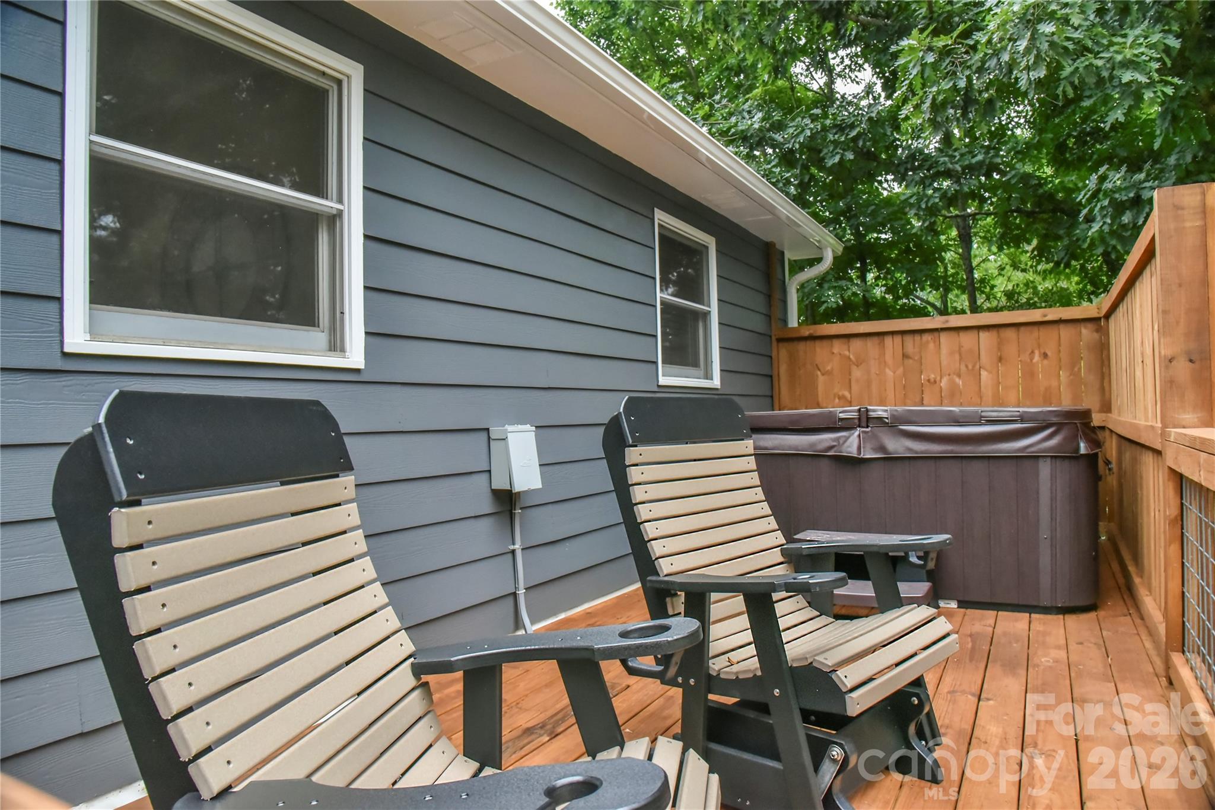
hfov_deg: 73.7
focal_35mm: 24
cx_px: 608
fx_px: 810
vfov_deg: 53.1
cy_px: 405
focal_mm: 24
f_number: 9
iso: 4000
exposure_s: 1/320
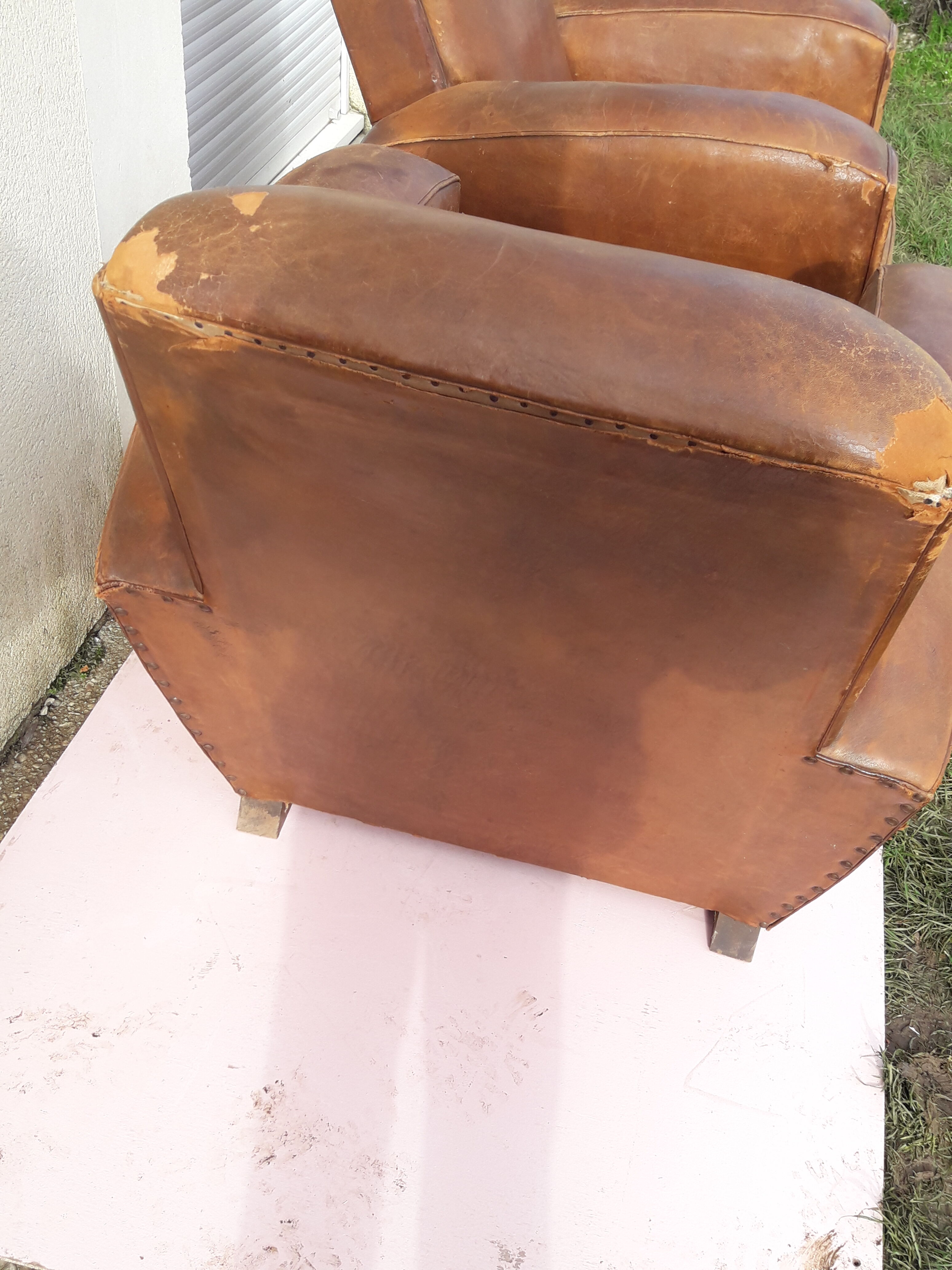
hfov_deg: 49.7
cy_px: 635
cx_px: 476
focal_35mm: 28
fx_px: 1027
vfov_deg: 63.4
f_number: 1.9
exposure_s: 1/427
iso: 40
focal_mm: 3.7
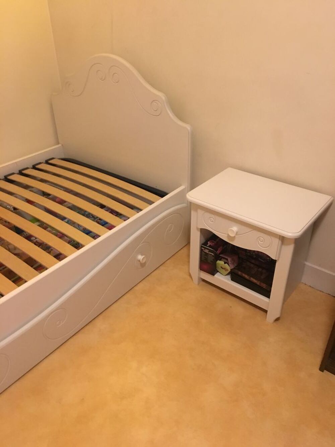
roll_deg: +0.1
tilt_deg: -31.8
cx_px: 168
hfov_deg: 48.2
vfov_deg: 61.7
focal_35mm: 29
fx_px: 374
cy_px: 224
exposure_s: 1/17
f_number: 2.2
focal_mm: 4.15
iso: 400
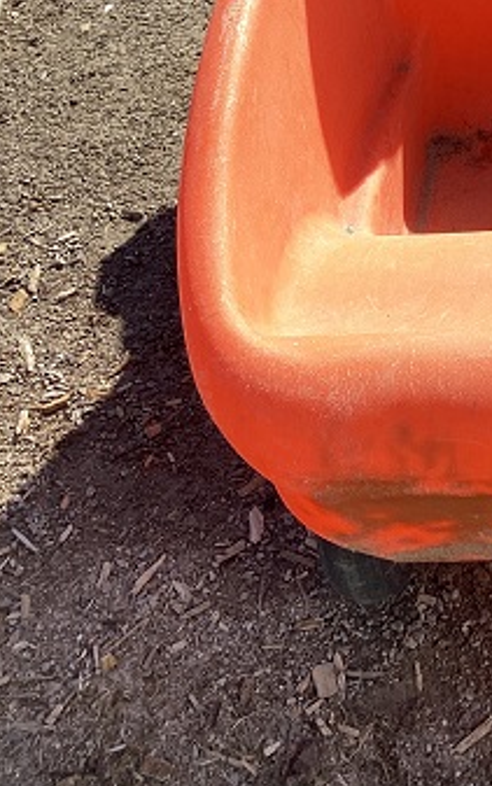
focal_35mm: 65
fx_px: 1393
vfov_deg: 29.7
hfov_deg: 19.4
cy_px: 28
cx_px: 501
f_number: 2.4
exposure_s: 1/783
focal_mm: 3.3
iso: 25
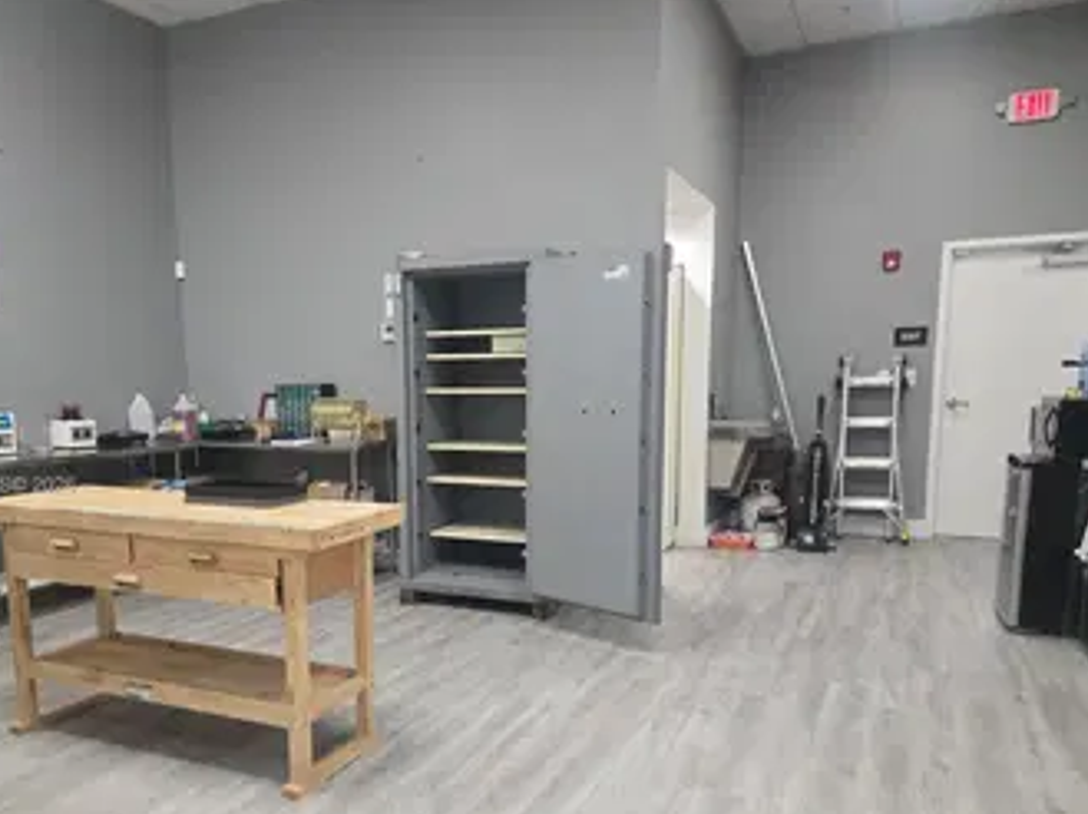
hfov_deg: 63.3
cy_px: 486
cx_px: 480
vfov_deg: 49.4
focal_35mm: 28
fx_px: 879
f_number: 1.8
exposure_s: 1/120
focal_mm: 5.4
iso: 640
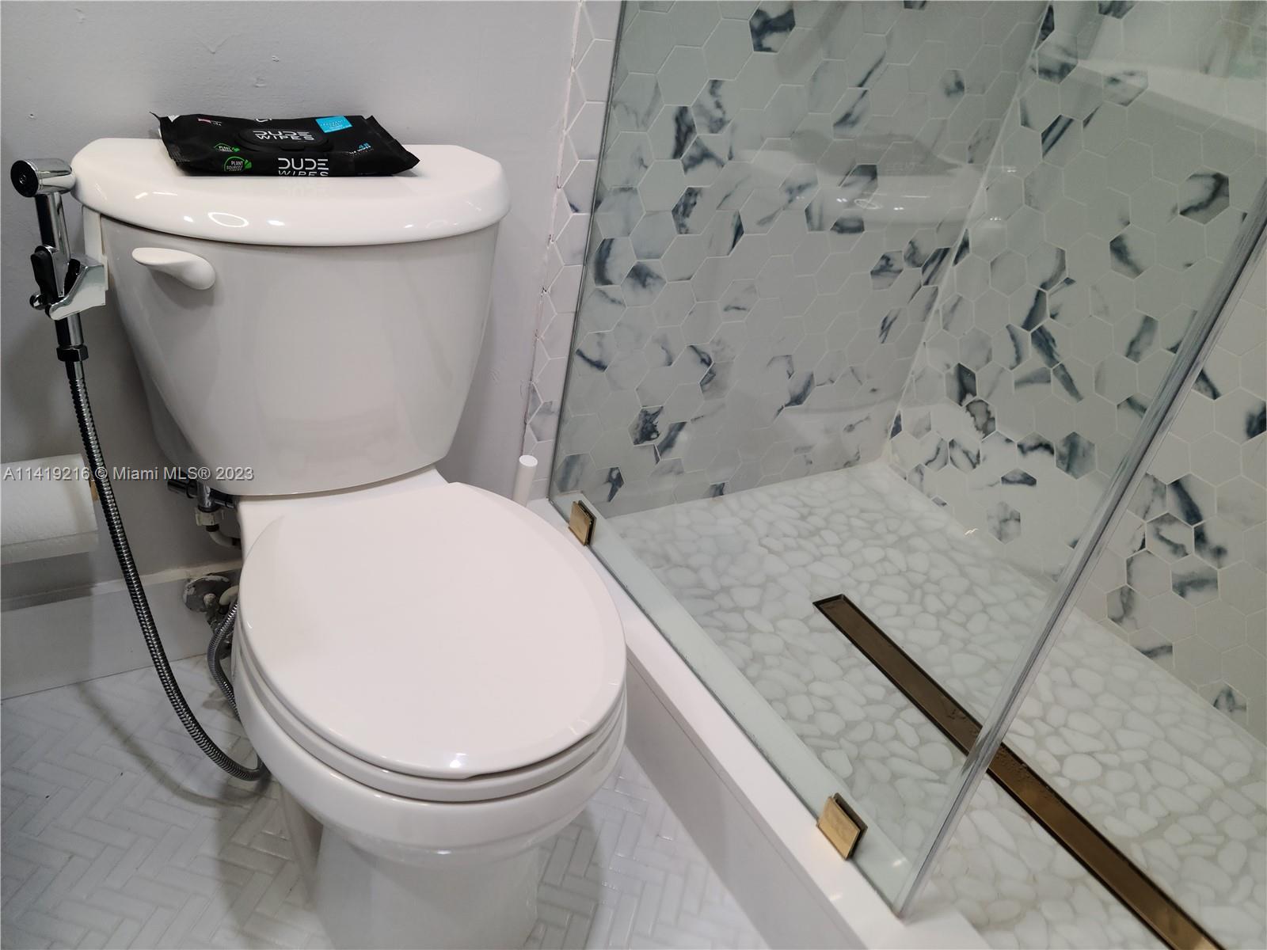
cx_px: 634
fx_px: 1025
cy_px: 475
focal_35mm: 28
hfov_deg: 63.4
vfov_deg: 49.7
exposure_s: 1/60
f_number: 2
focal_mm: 5.9
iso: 125
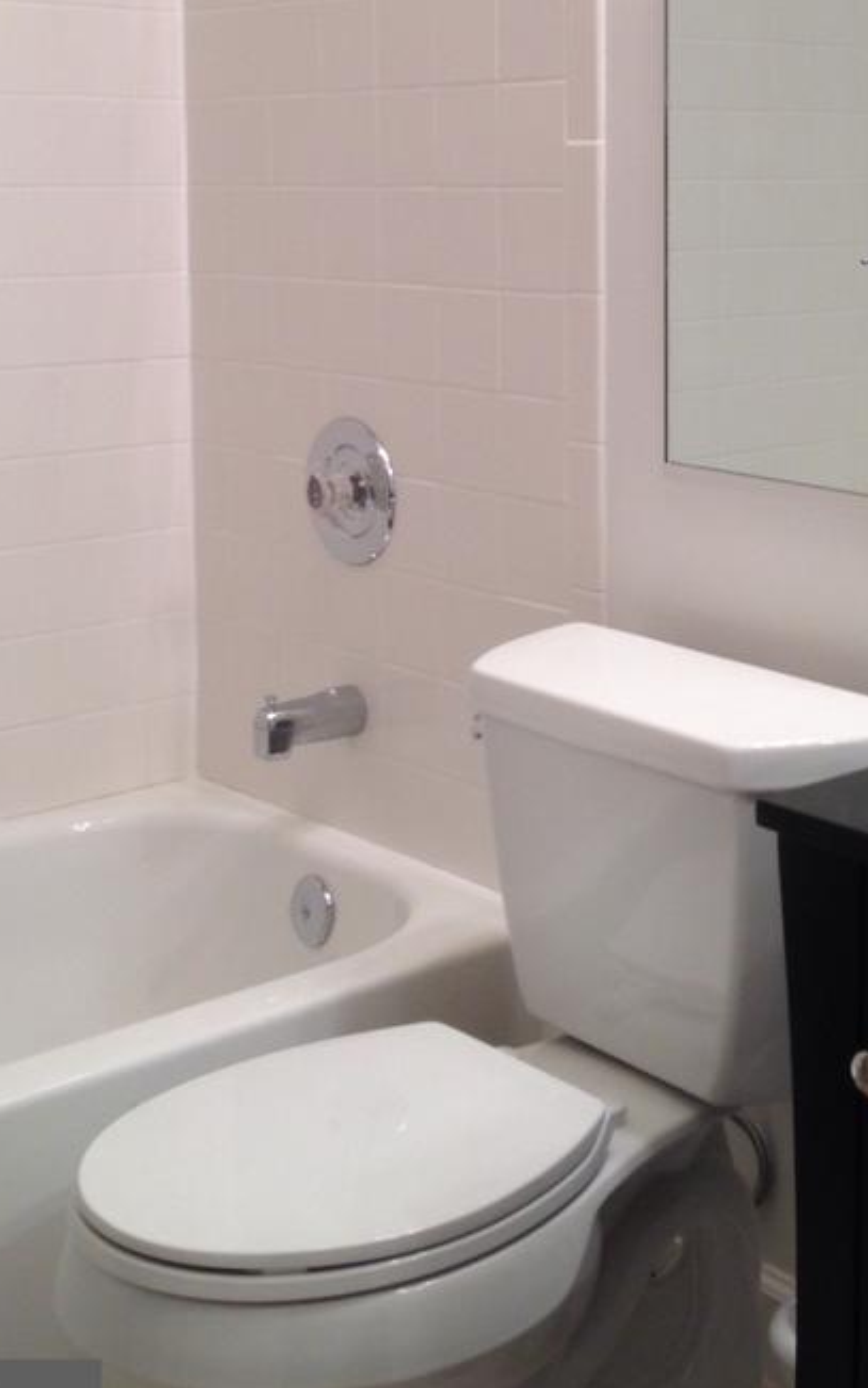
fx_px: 2195
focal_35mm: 58
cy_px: 330
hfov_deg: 22.3
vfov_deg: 34.3
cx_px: 591
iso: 50
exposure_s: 1/30
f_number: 2.4
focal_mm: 4.13
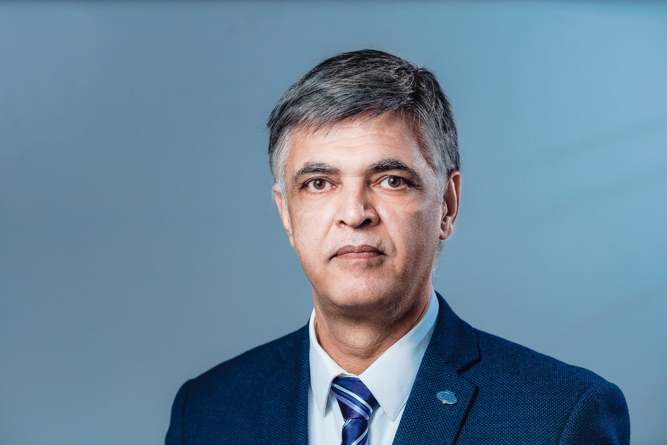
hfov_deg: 15.2
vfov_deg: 10.2
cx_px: 334
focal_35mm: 135
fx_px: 2501
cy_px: 222
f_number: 4.5
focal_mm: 135
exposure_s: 1/200
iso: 100
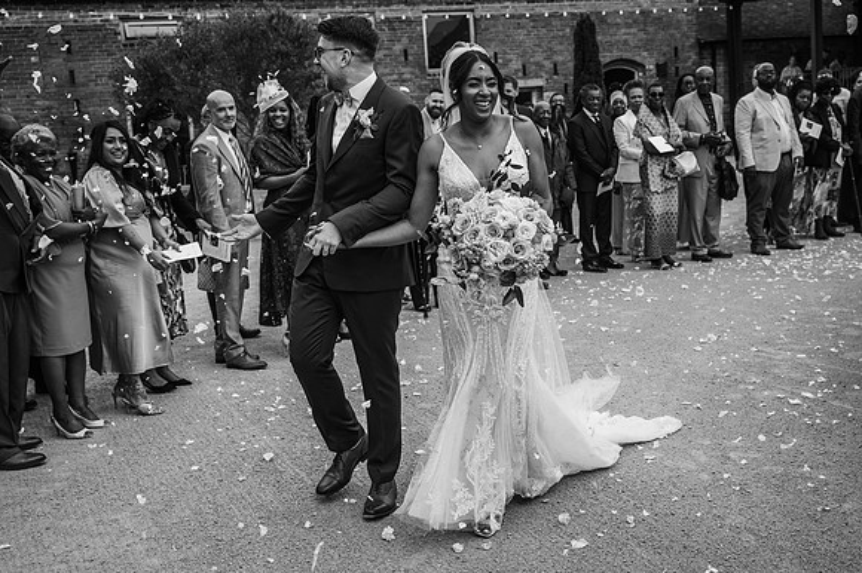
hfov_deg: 46.4
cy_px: 286
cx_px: 431
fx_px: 1005
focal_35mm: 42
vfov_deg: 31.9
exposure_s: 1/1000
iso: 250
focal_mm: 42
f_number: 5
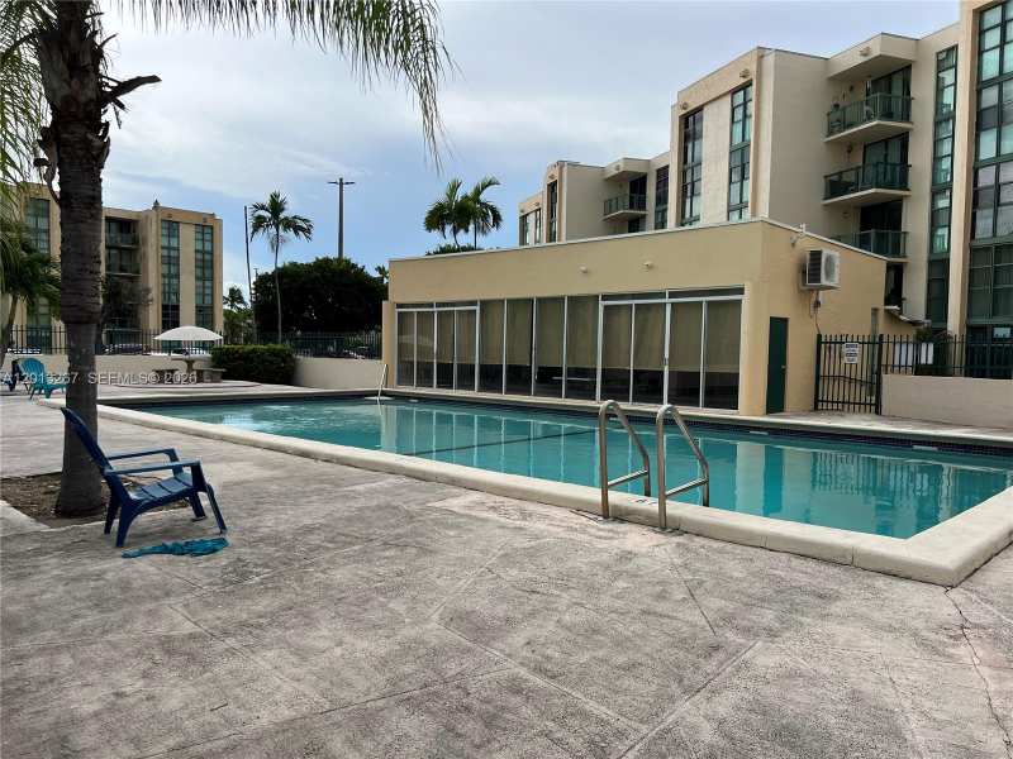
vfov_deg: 53.1
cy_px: 380
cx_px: 506
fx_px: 761
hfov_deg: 67.3
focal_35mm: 26
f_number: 1.5
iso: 50
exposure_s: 1/2513
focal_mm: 5.7
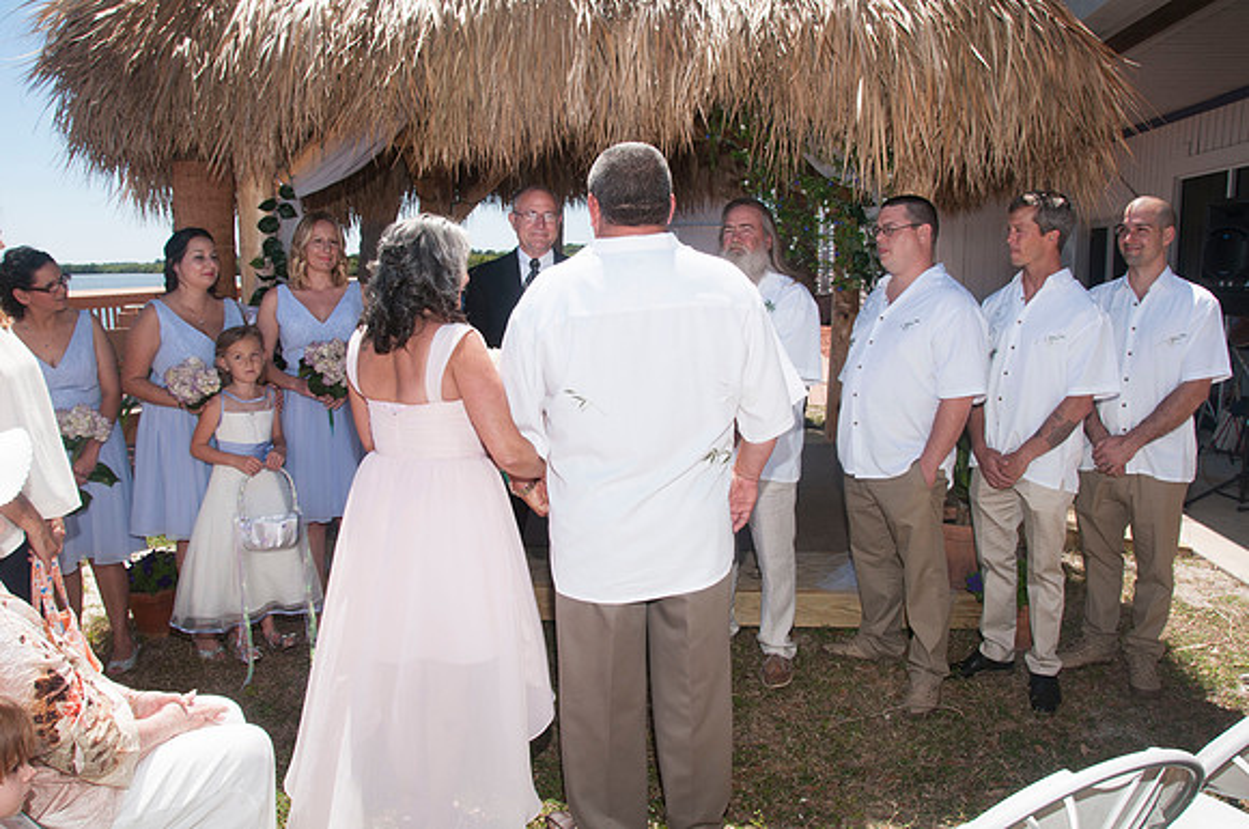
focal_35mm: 27
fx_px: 935
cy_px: 414
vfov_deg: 47.8
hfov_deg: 67.5
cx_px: 624
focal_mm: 18
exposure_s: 1/250
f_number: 10
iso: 100
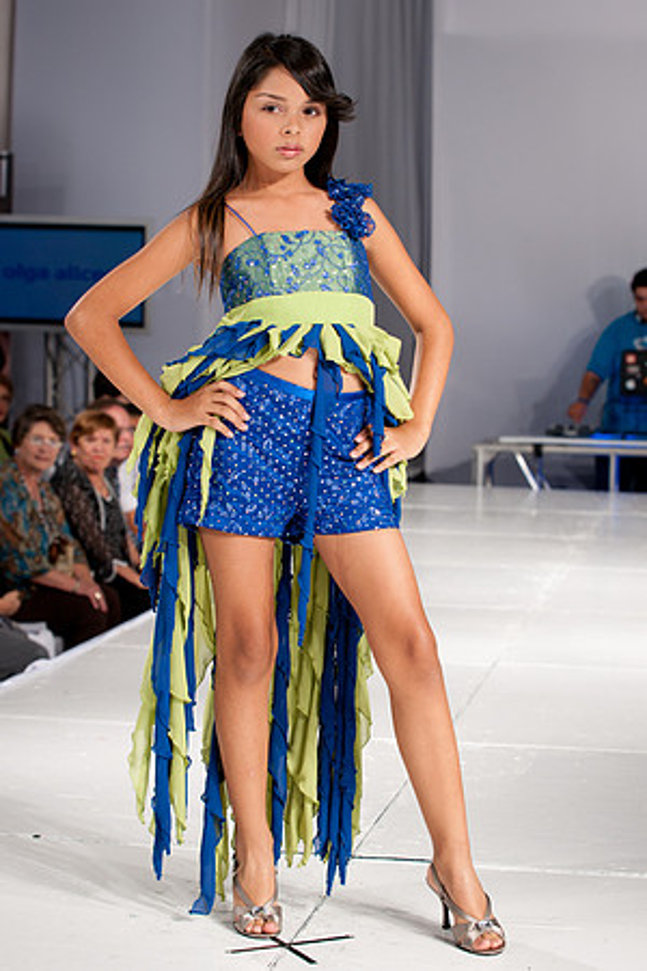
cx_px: 324
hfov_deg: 19.5
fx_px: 1887
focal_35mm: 70
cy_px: 486
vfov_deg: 28.8
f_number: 5
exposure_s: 1/125
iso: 200
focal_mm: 70
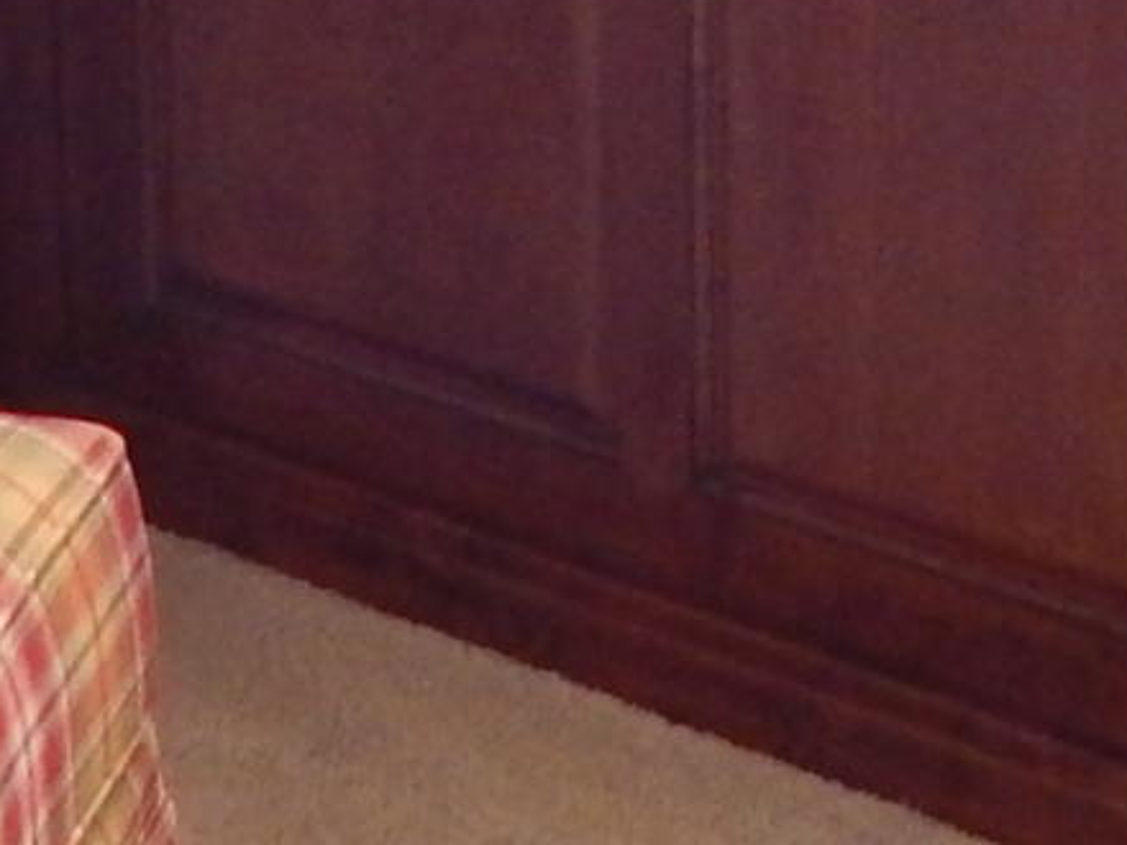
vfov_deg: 8.9
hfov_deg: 13.1
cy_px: -1232
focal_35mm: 150
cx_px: 950
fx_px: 4884
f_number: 3
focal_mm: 4
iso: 400
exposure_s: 1/25
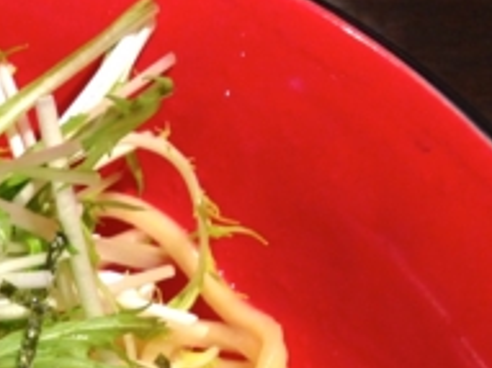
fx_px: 1960
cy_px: 535
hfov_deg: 13.6
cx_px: -214
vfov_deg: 10.4
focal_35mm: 138
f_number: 2.4
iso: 80
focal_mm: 4.12
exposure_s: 1/20
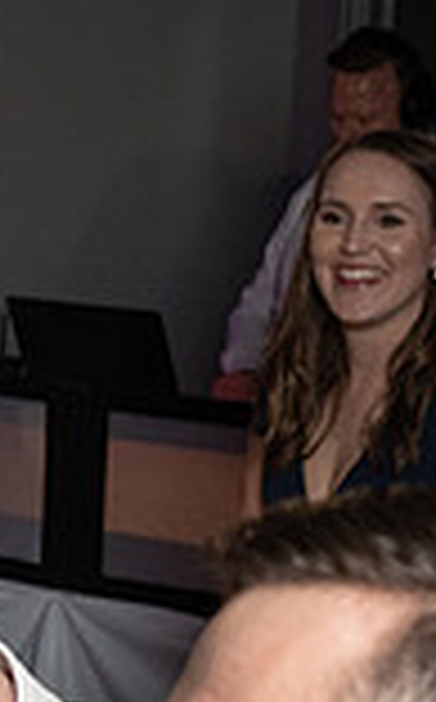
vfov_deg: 14.6
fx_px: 2729
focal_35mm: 143
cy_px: 530
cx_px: -658
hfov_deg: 8.3
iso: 2000
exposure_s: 1/200
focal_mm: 33
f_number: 5
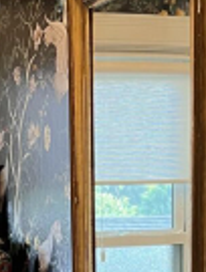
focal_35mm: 128
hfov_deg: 11.6
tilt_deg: -8.9
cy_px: 374
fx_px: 1011
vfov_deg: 14.6
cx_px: 75
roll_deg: +0.6
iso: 100
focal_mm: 5.7
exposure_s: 1/60
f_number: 1.5
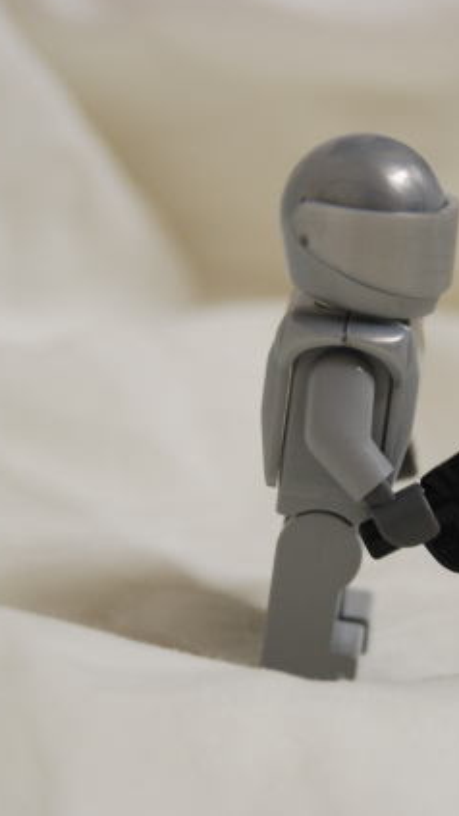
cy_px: 405
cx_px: 376
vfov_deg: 16.4
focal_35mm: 131
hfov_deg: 9.2
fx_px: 2829
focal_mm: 55
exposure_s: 1/15
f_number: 6.3
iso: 400
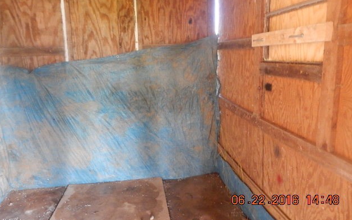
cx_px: 175
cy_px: 93
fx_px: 259
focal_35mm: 27
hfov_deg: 68.4
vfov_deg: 45.9
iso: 720
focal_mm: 4.5
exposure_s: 1/8
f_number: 3.7
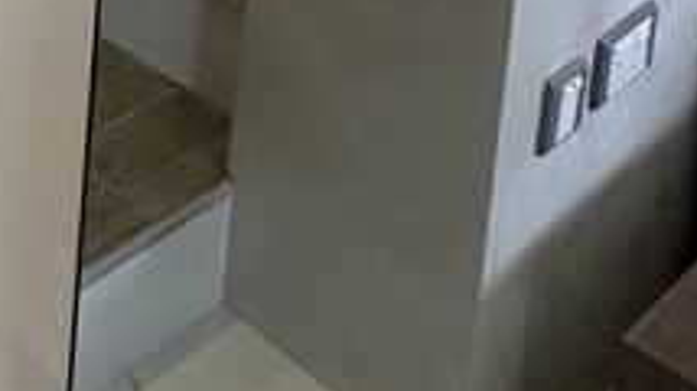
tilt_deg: -4.9
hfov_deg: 23.5
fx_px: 1348
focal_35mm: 73
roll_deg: -2.6
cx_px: -335
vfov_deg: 12.2
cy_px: -613
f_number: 2.2
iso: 320
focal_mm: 2.22
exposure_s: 1/100
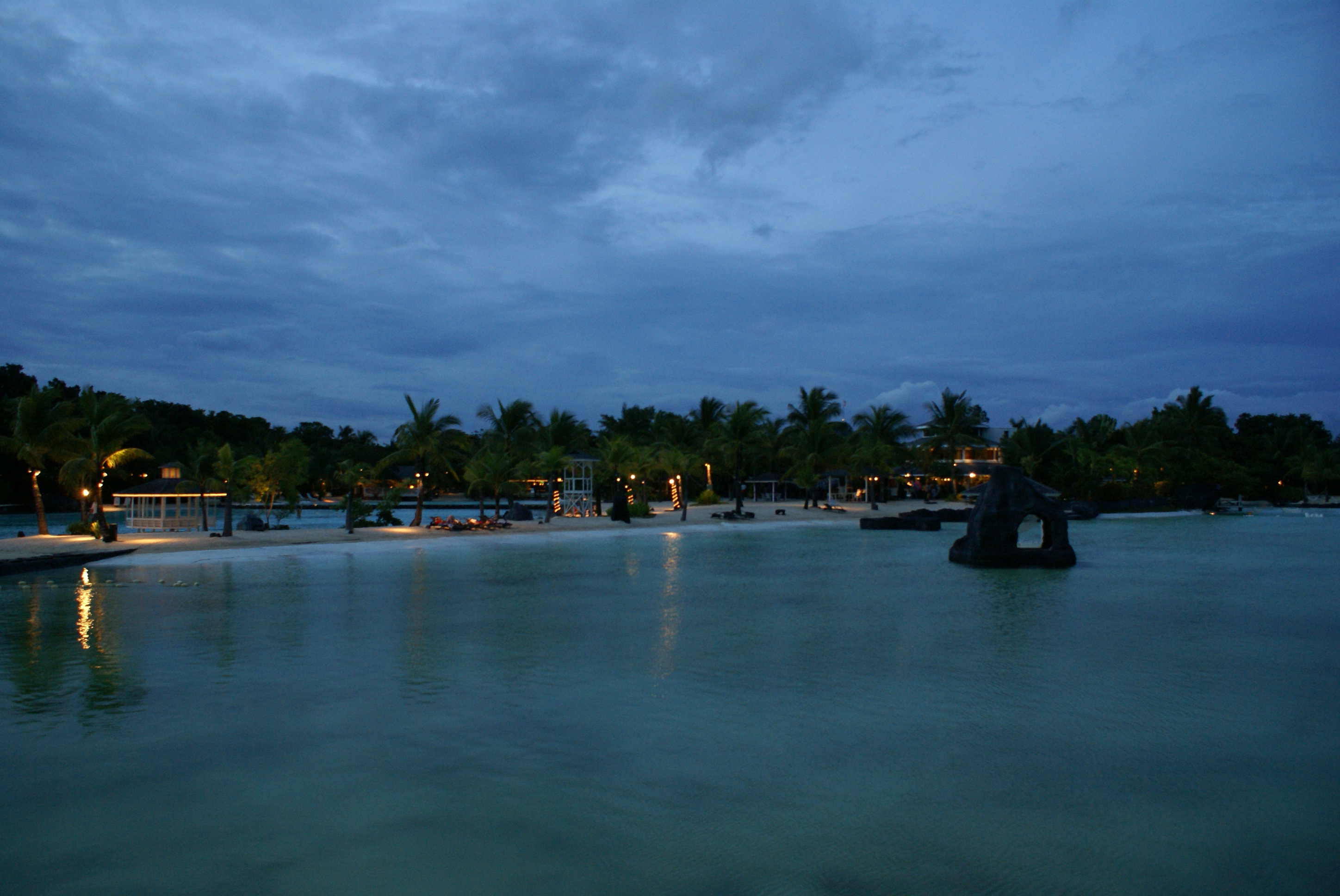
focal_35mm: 27
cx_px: 670
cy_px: 448
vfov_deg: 48.0
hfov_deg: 67.3
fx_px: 1006
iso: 400
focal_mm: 18
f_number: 3.5
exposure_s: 1/25
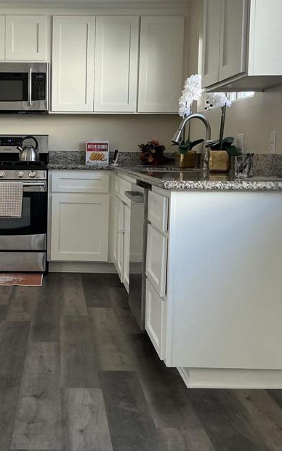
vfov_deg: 41.0
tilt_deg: -6.0
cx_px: 44
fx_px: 602
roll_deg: -0.6
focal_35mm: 49
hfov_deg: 25.8
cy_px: 212
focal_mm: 3
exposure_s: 1/109
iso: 64
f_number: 1.8
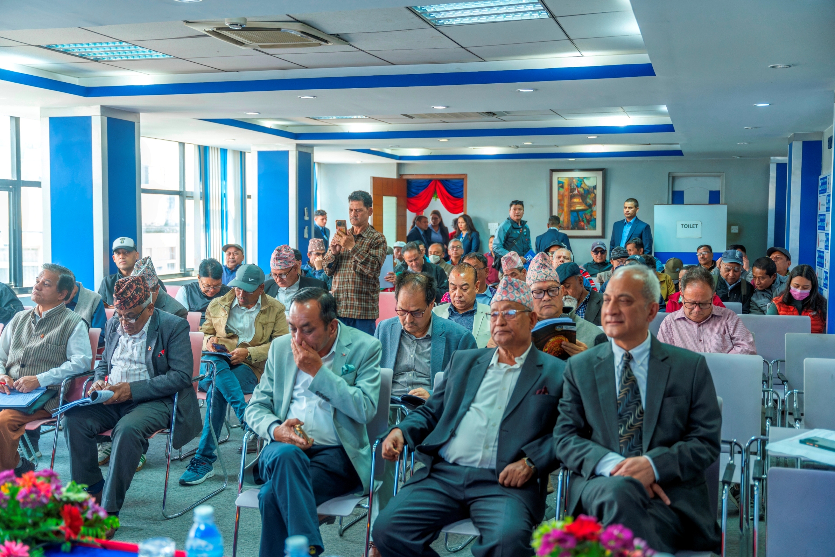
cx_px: 418
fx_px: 928
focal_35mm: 40
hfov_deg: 48.5
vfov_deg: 33.4
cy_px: 278
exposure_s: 1/125
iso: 1000
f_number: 2.8
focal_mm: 40
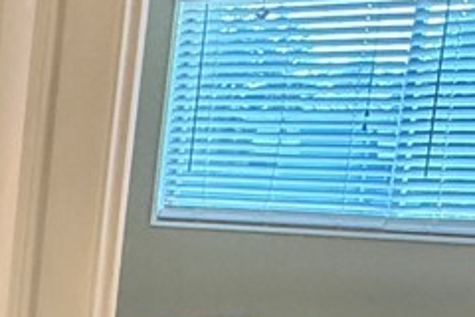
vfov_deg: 13.9
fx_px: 1280
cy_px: 319
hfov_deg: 14.4
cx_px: -653
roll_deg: -1.0
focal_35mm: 97
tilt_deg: -7.5
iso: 250
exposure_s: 1/60
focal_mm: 2.22
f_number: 2.2
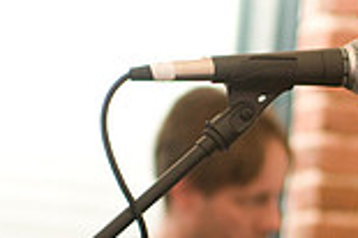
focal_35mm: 393
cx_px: 469
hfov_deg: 5.2
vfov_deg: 3.5
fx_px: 3904
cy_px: 202
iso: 640
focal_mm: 70
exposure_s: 1/250
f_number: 3.2
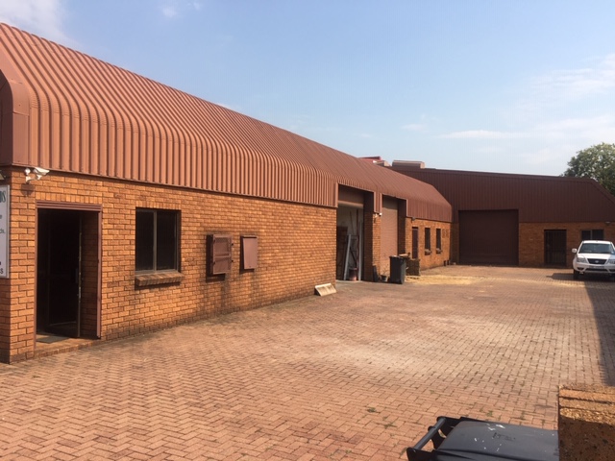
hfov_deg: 61.7
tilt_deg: +0.0
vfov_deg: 48.2
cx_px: 308
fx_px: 515
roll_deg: +0.1
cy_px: 230
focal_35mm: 29
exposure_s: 1/2024
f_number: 2.2
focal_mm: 4.15
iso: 25
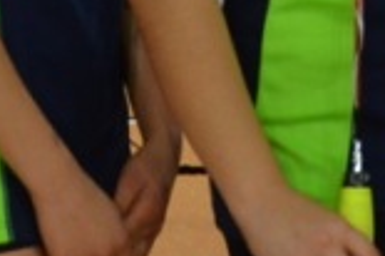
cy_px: -360
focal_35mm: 336
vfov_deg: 4.0
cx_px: 191
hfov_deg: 6.1
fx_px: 3589
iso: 800
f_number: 4.2
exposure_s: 1/50
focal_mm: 34
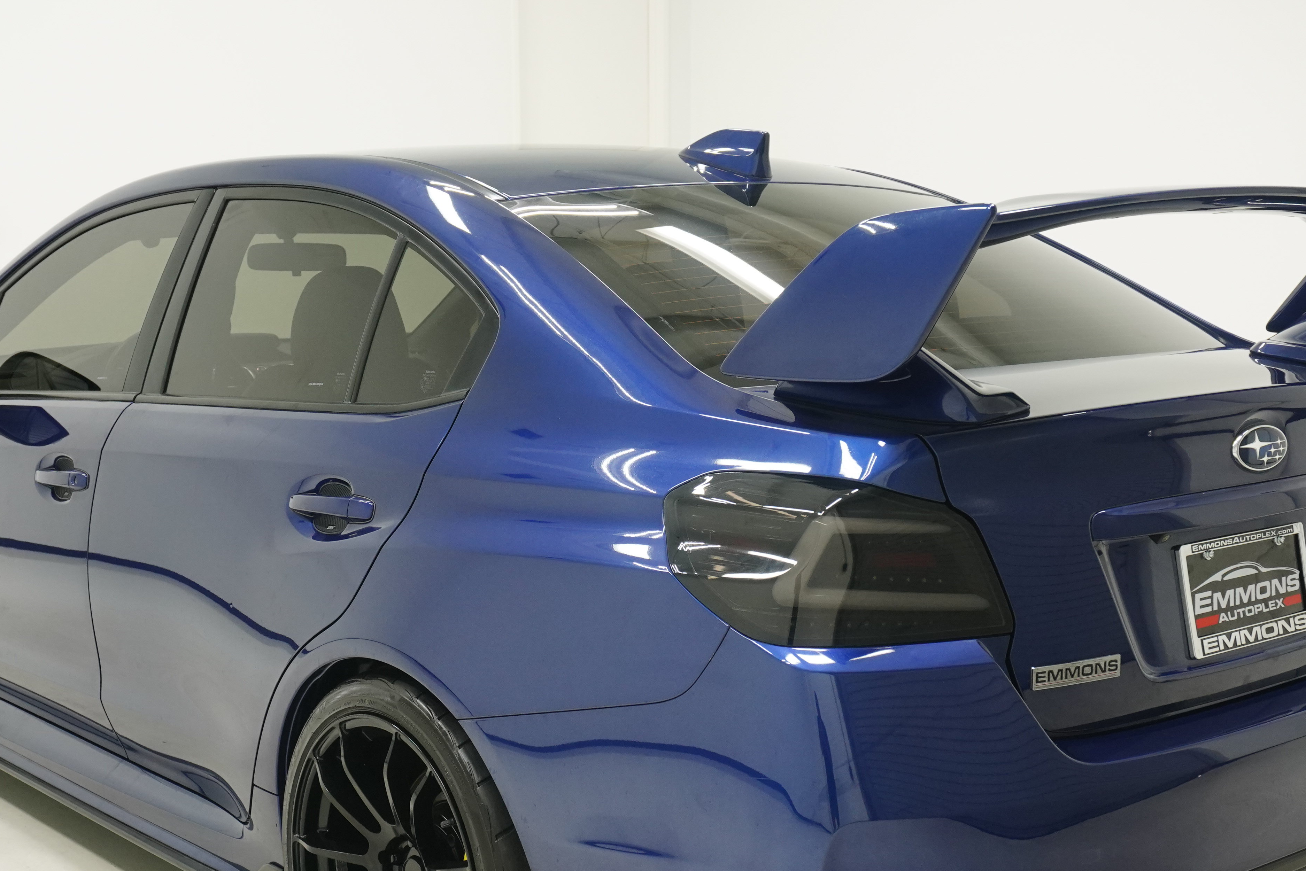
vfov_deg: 26.4
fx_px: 1850
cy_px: 578
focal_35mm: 51
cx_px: 646
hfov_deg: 38.9
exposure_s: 1/200
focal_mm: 25
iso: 1000
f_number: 5.6
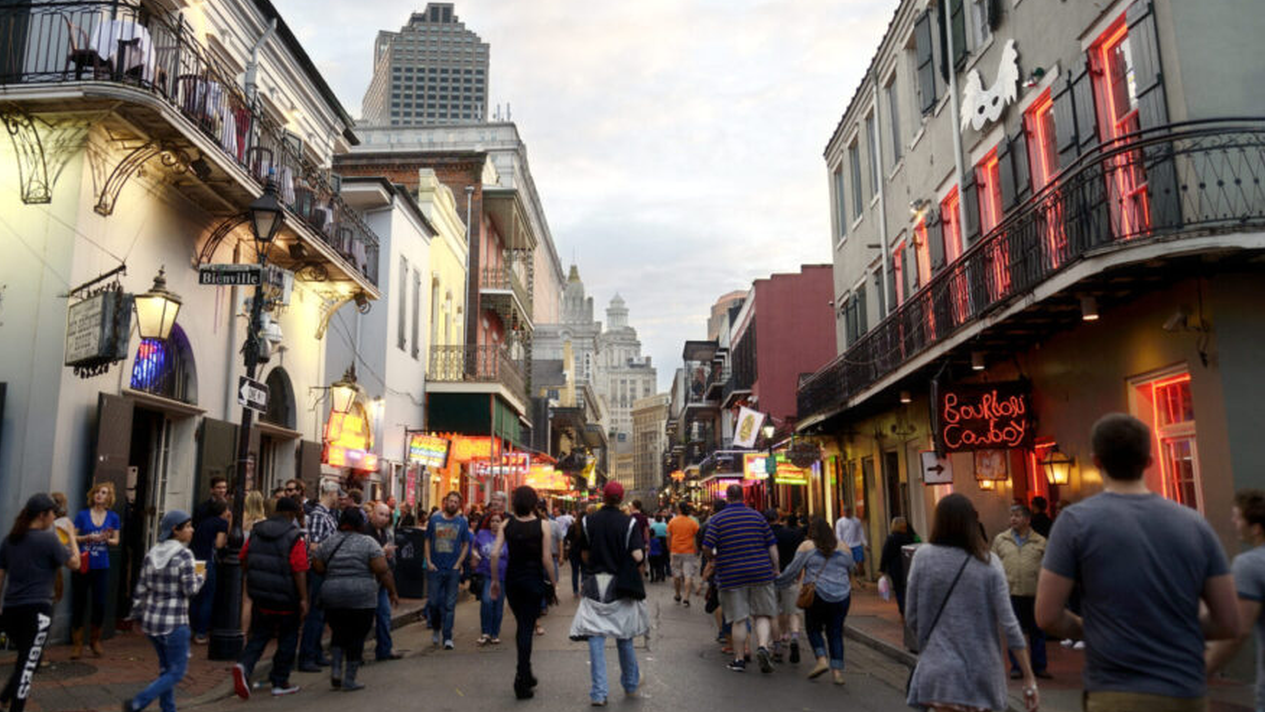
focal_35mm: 31
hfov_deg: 62.2
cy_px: 246
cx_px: 520
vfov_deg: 37.4
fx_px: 1040
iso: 200
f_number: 3.5
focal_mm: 24
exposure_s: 1/50
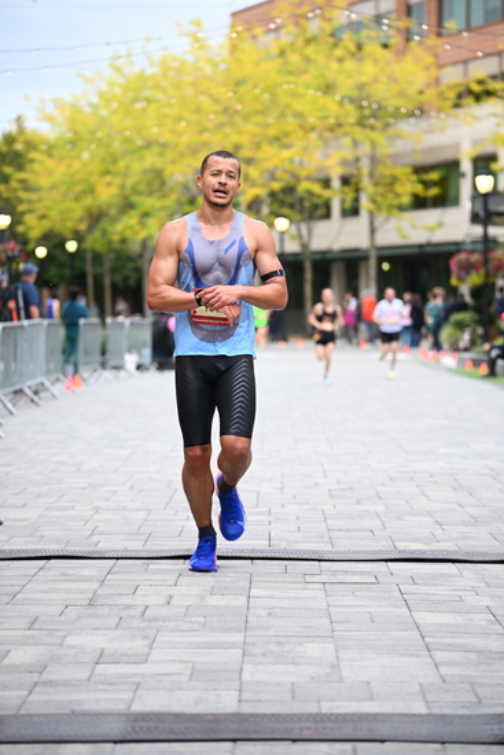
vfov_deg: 20.4
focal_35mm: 100
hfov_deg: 13.7
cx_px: 252
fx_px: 2099
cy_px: 378
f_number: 2.8
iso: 1250
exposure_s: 1/1250
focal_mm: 100
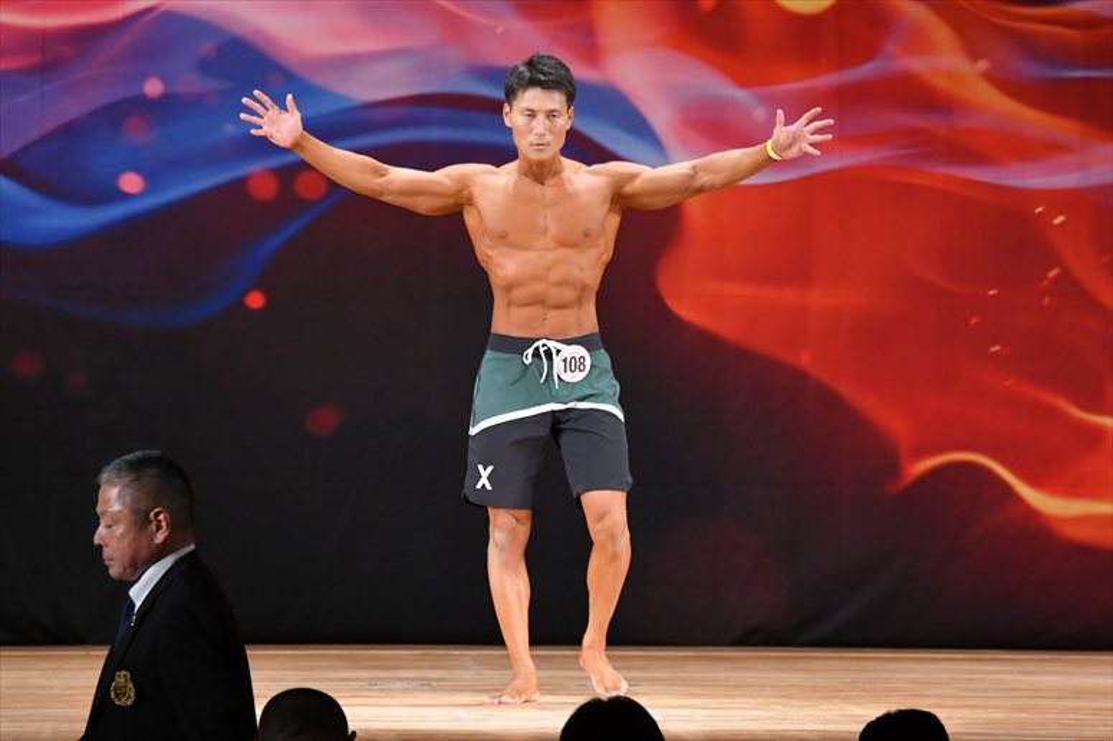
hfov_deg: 8.1
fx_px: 7880
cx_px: 556
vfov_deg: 5.4
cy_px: 370
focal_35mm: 255
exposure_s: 1/400
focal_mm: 170
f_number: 5.6
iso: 3200
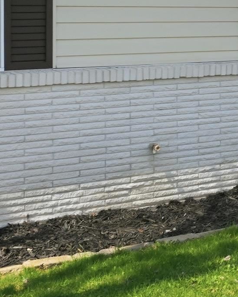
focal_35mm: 103
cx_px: 488
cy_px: 5
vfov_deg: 18.2
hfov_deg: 12.9
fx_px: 906
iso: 400
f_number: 10
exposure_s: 1/640
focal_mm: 20
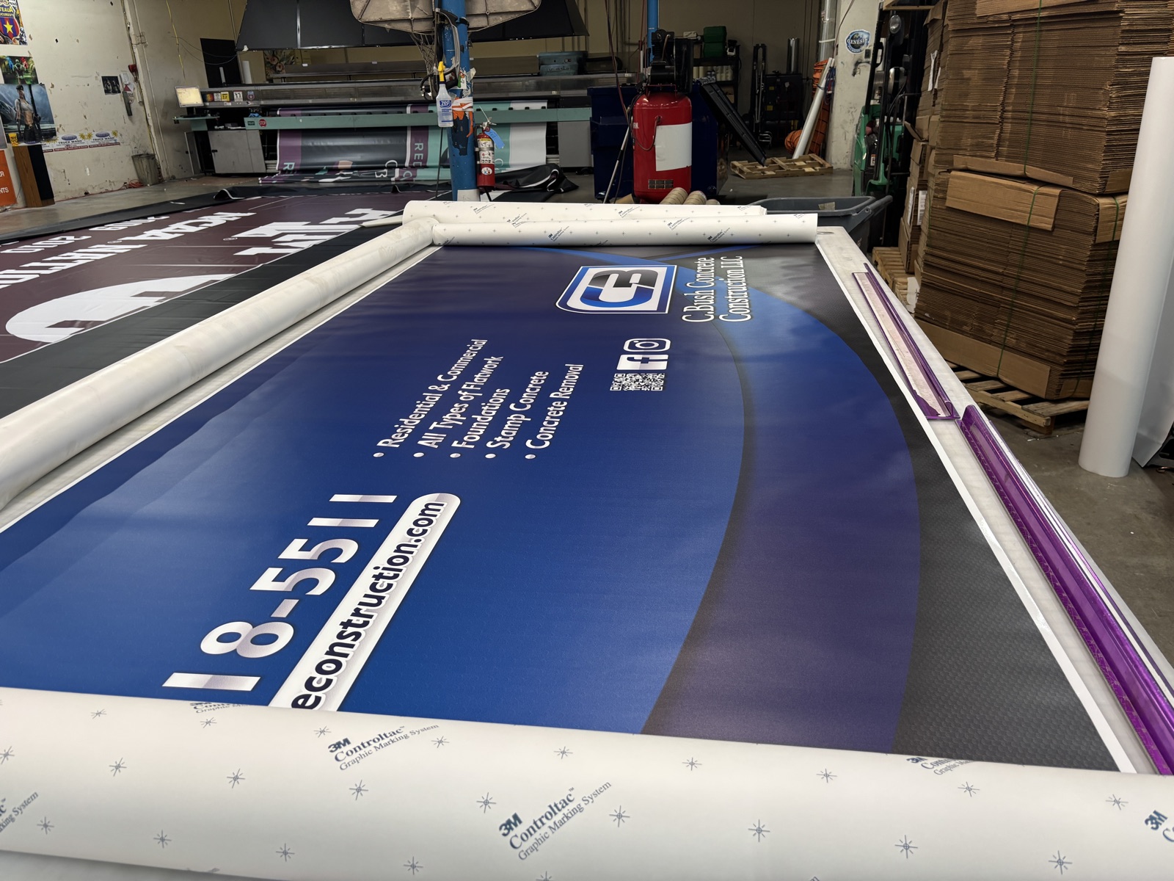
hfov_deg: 67.3
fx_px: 882
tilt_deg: -23.5
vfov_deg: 53.1
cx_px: 587
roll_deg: +2.4
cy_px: 440
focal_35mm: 26
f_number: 1.6
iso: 100
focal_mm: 5.96
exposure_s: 1/60
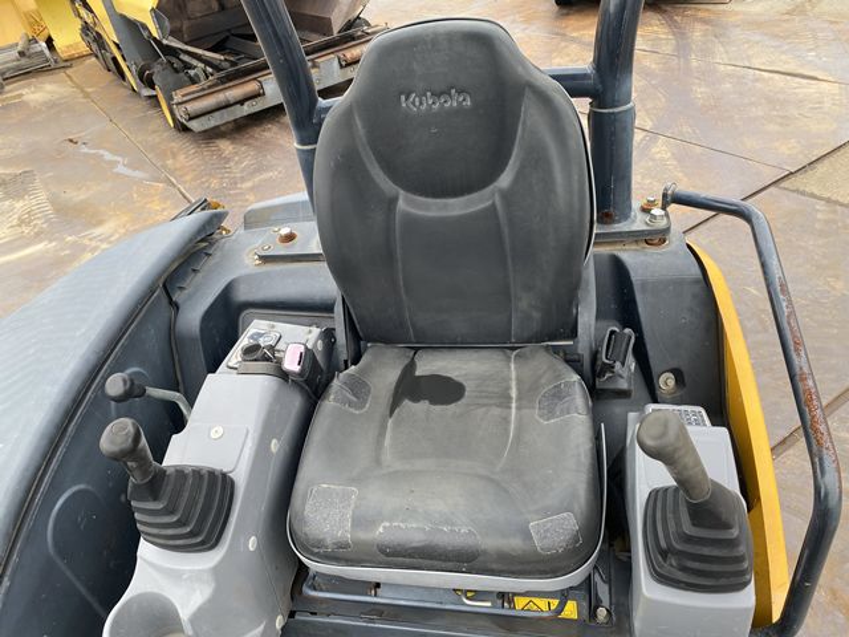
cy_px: 318
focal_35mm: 26
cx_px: 424
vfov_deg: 53.1
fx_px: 638
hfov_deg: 67.3
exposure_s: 1/347
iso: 32
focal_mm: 4.25
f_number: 1.8
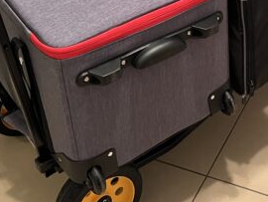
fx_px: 597
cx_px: 244
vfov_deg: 18.0
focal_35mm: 77
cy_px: -56
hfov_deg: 24.5
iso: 500
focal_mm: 5.7
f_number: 1.5
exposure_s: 1/33
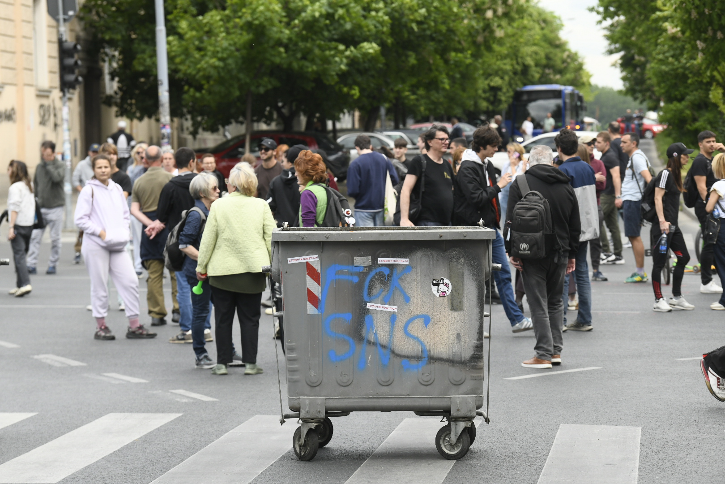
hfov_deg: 14.7
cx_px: 362
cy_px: 242
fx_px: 2819
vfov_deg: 9.8
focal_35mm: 140
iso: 640
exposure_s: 1/1250
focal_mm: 140
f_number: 5.6
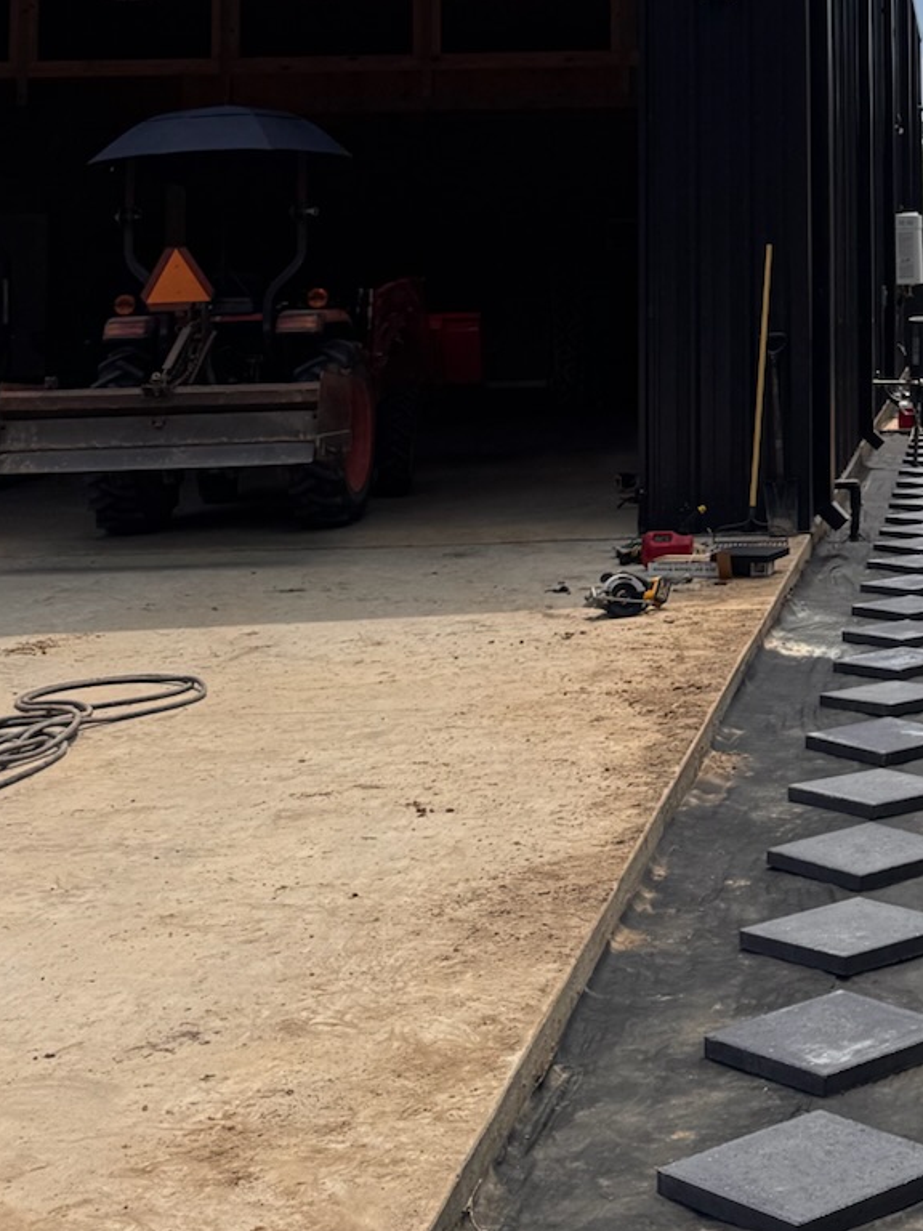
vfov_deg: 28.7
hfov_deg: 21.7
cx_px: 1032
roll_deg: +3.2
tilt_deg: +8.9
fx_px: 2275
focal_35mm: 64
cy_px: 45
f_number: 1.78
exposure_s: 1/9009
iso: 80
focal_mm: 6.76
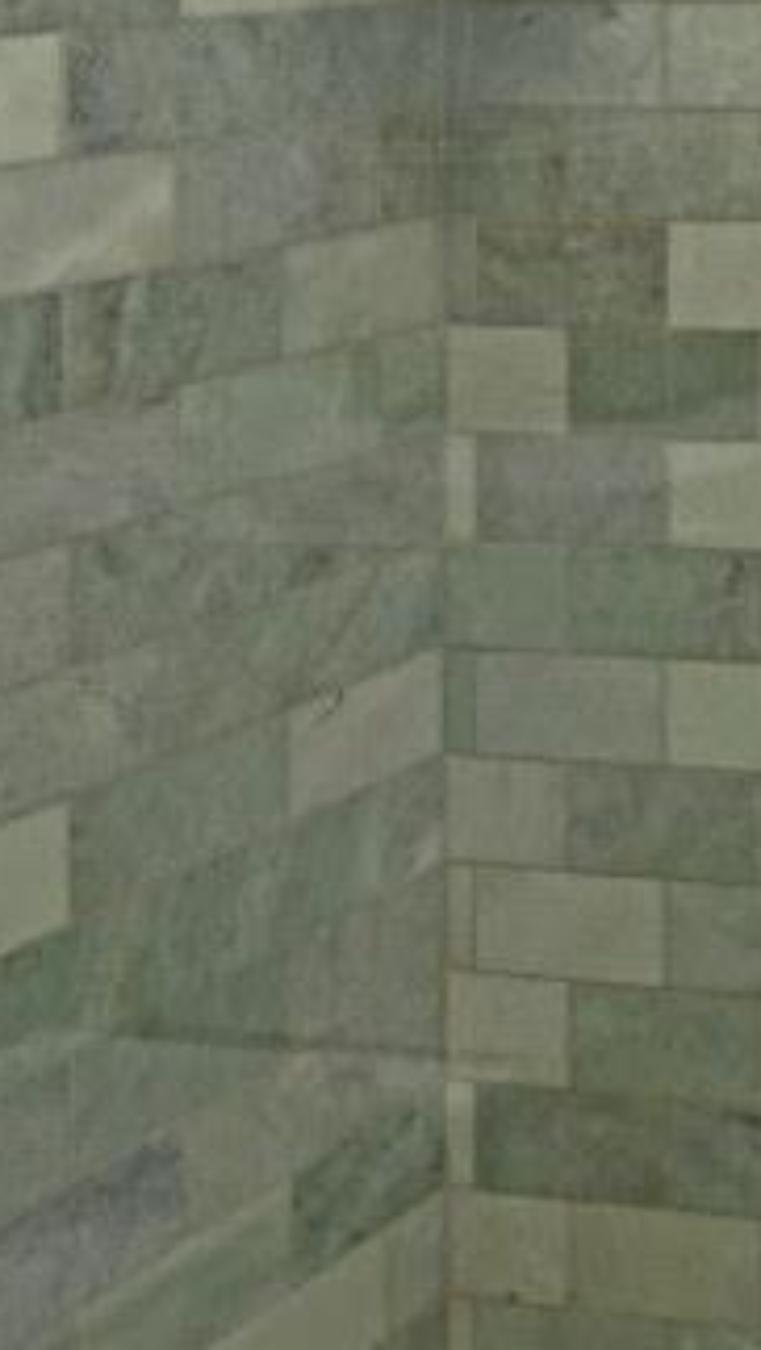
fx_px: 2436
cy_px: -171
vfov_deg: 28.0
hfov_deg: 12.6
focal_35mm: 68
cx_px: 1974
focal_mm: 14
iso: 200
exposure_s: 1/80
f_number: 4.5
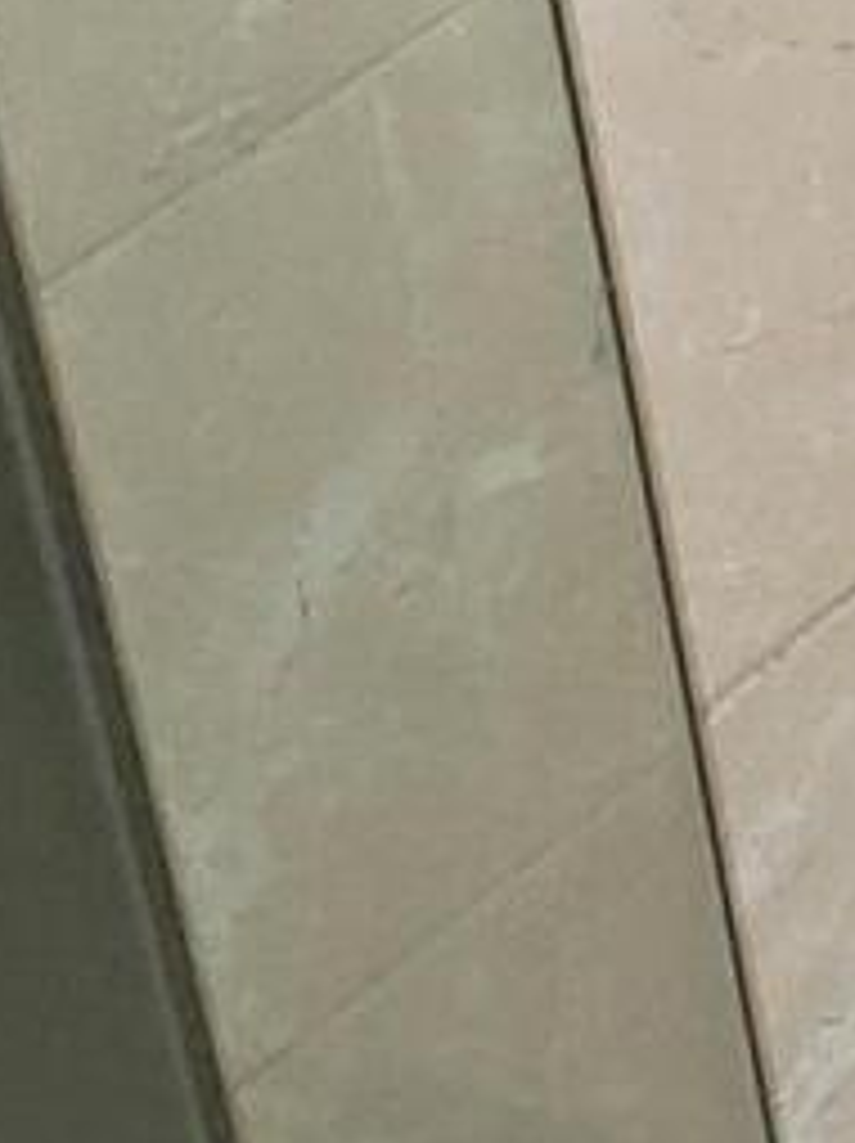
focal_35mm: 205
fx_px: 6763
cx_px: 2552
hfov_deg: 6.6
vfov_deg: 9.5
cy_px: -284
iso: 125
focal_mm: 4.3
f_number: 2.4
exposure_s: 1/24
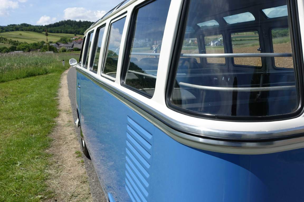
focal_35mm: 32
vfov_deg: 41.1
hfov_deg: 58.7
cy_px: 101
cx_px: 152
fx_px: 270
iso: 125
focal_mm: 11.81
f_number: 5.6
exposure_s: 1/800
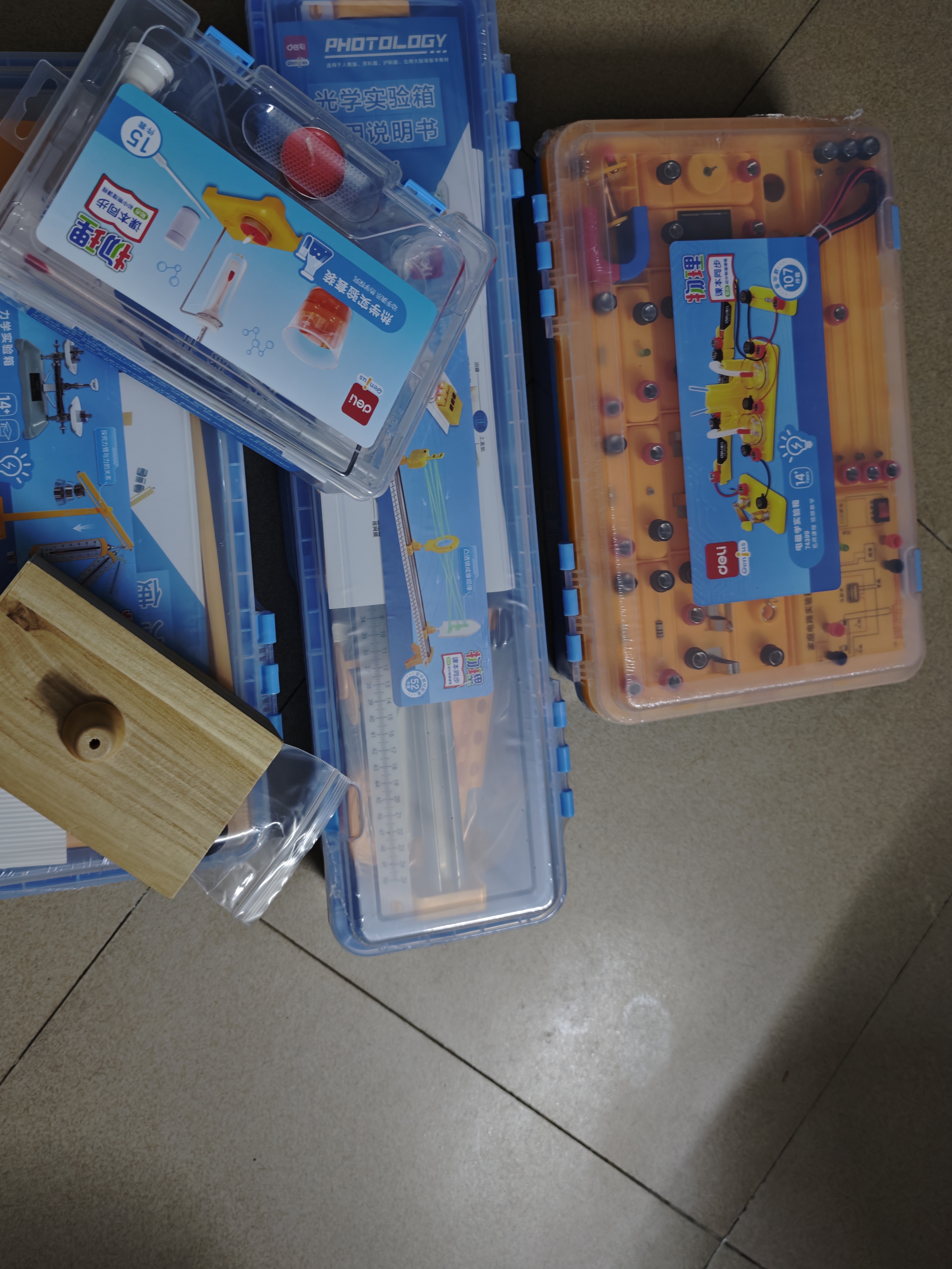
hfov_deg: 46.4
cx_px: 354
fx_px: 1100
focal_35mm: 30
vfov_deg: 59.5
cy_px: 516
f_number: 1.63
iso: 800
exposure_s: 1/44.5
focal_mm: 8.72
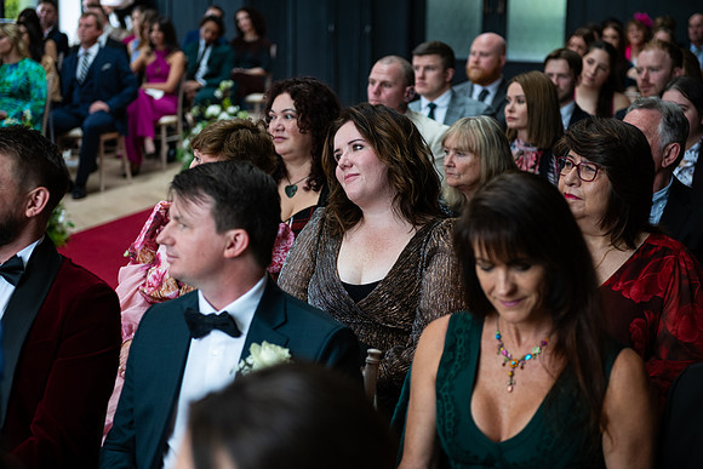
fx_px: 1367
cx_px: 352
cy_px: 234
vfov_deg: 19.5
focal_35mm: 70
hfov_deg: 28.8
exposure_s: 1/200
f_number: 3.5
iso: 400
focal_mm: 70
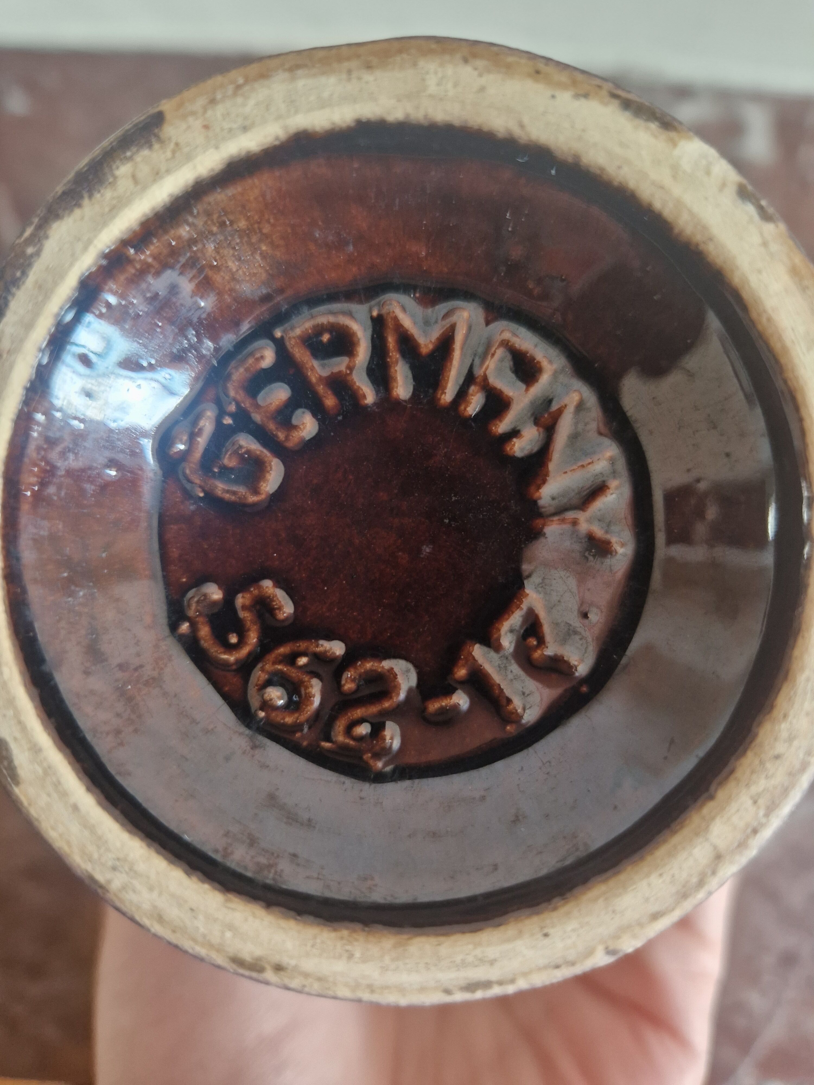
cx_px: 407
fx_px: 721
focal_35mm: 23
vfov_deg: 73.9
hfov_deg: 58.9
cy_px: 542
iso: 320
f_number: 1.8
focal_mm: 5.4
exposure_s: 1/100
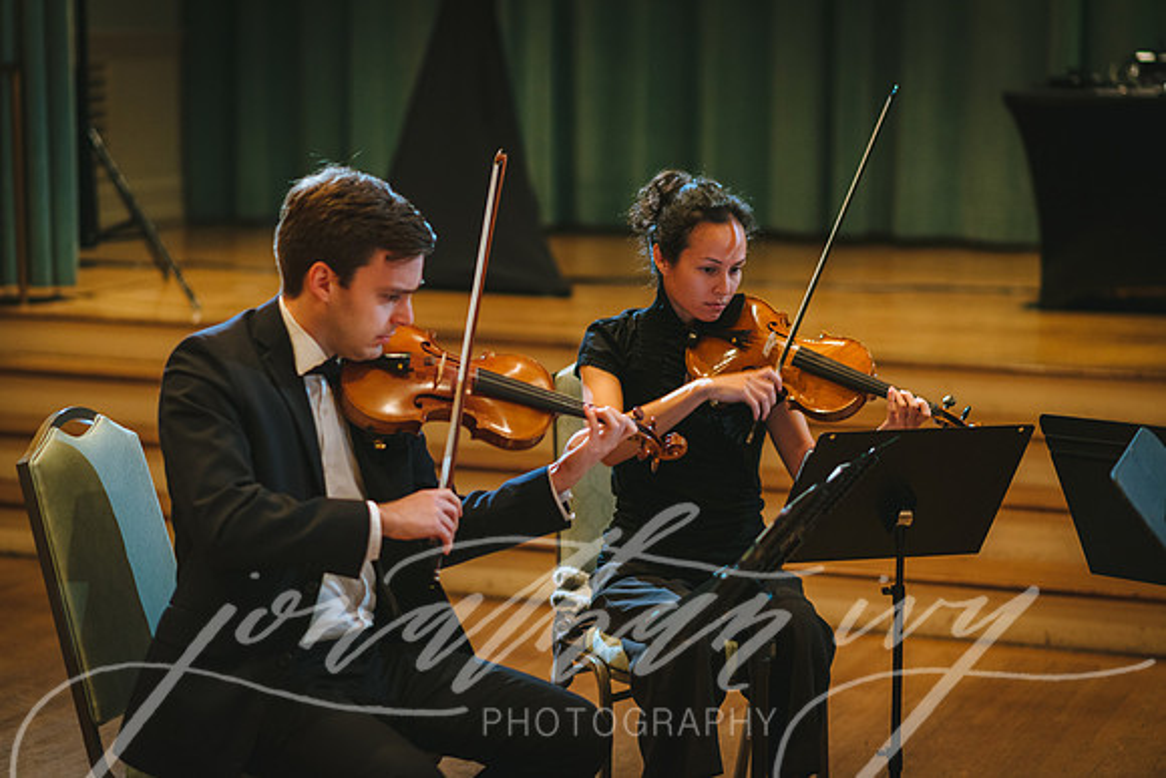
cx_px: 583
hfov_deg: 23.9
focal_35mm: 85
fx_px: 2754
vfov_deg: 16.1
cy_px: 389
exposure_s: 1/125
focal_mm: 85
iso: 800
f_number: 2.2
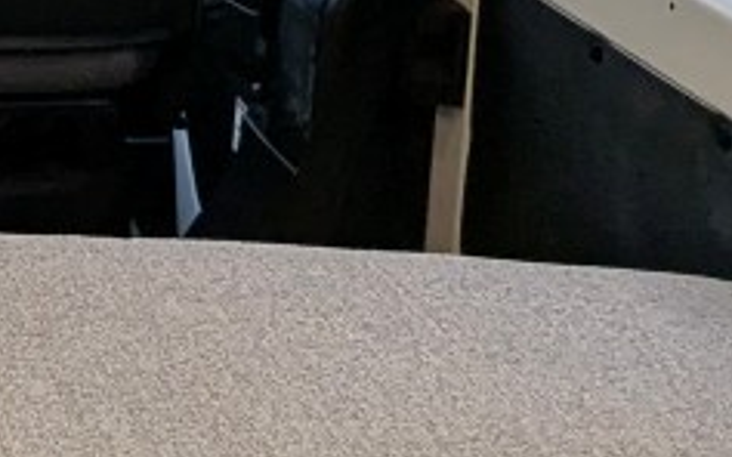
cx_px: -499
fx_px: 1994
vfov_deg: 12.5
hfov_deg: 17.6
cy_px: -213
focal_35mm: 100
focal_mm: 2.35
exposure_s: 1/208
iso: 101
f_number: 2.2
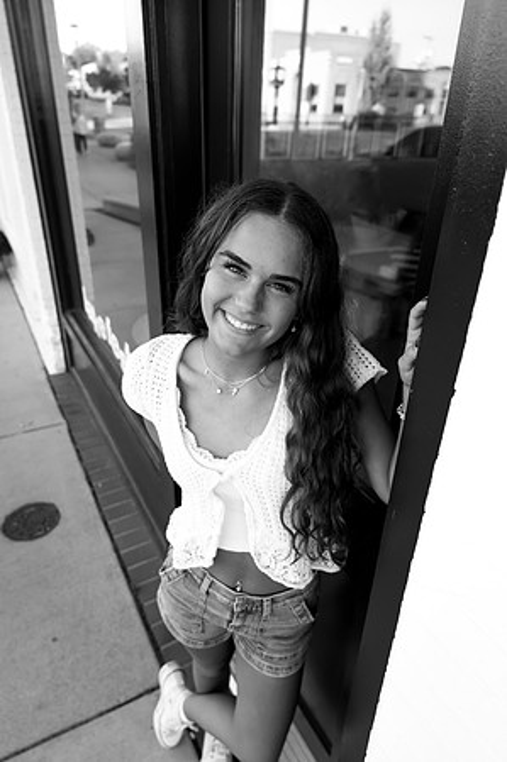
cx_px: 254
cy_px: 381
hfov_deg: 53.0
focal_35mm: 24
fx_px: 508
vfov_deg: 73.8
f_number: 4
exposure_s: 1/1250
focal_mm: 24
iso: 1600
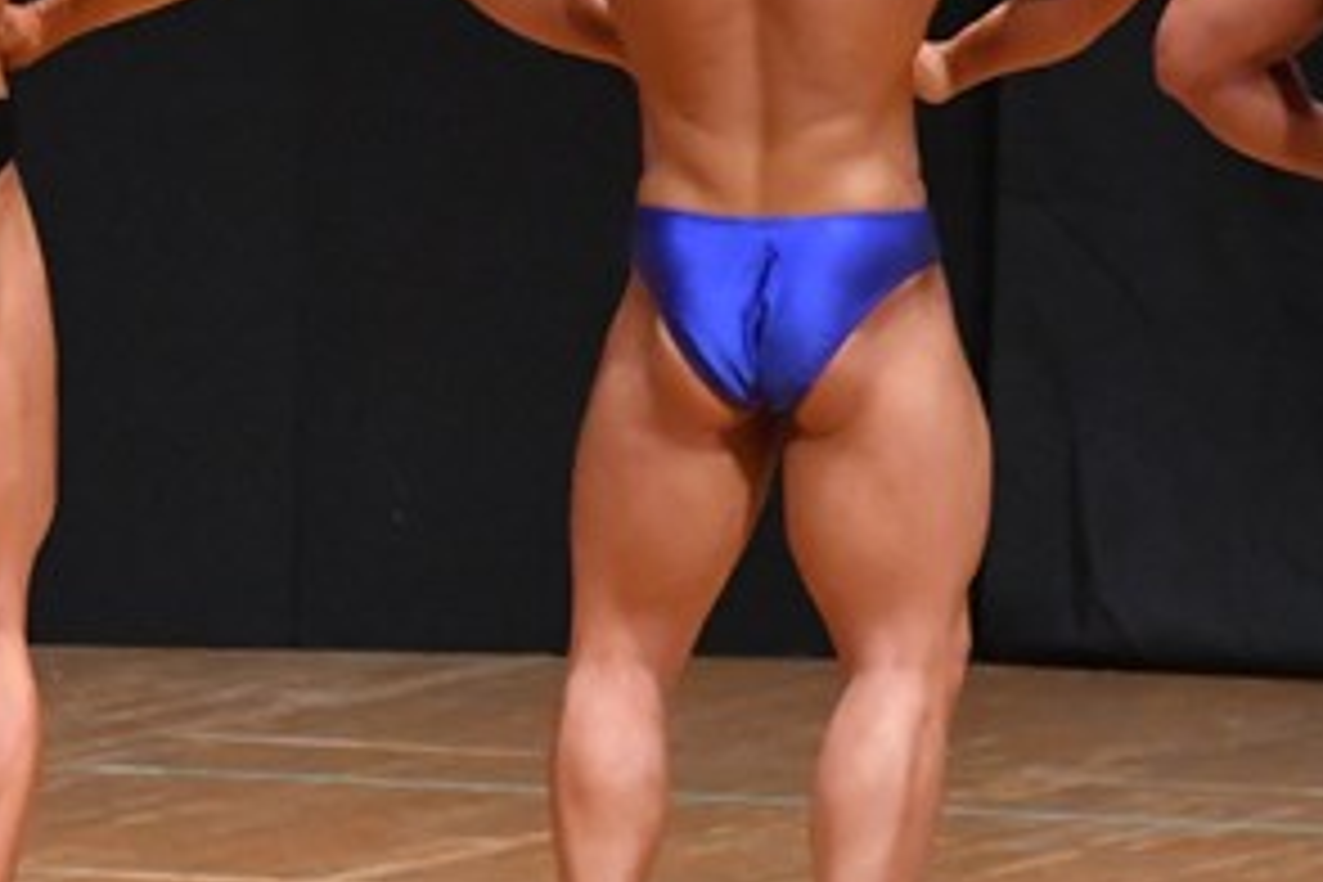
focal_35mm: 672
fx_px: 24694
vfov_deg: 2.0
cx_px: -65
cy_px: 297
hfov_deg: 3.1
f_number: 5.6
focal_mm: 170
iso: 8000
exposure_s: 1/400
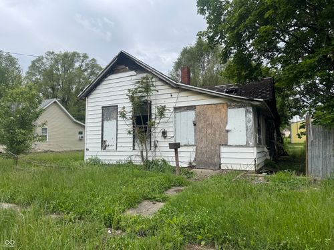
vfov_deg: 56.8
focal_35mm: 24
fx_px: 232
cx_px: 167
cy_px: 125
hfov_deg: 71.6
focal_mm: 6.76
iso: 80
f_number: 1.78
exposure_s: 1/2833
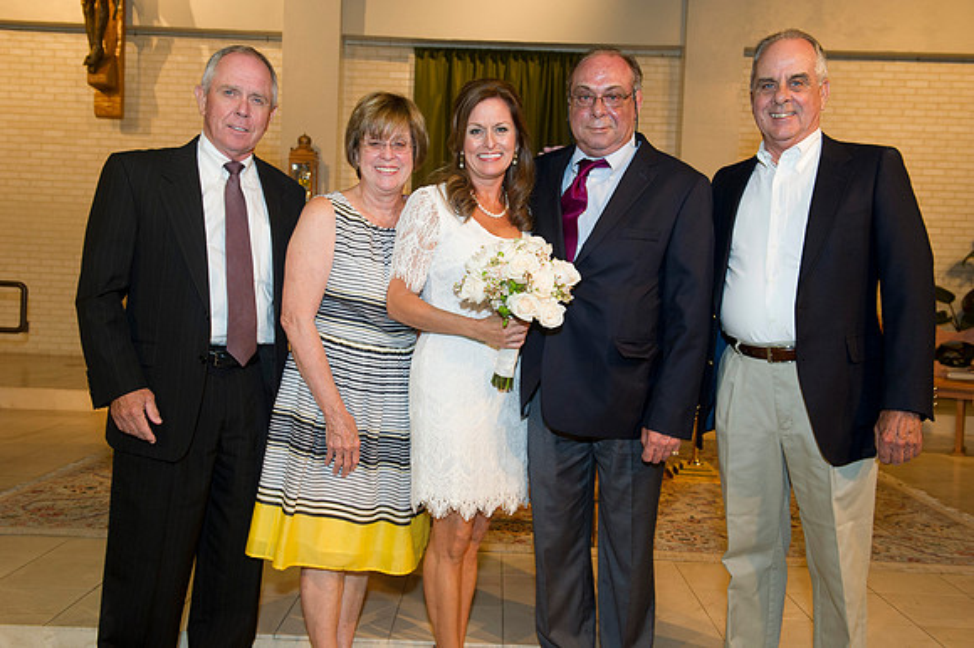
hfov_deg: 54.5
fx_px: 946
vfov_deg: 37.8
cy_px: 324
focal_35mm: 35
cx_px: 487
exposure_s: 1/100
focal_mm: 35
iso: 1600
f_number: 6.3
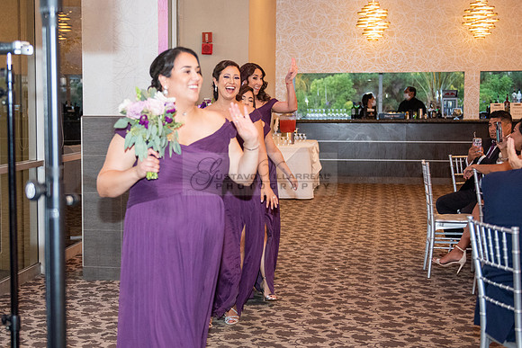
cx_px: 202
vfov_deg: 21.8
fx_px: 903
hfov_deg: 32.1
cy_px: 174
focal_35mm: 62
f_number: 2.8
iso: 1600
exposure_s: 1/160
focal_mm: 40
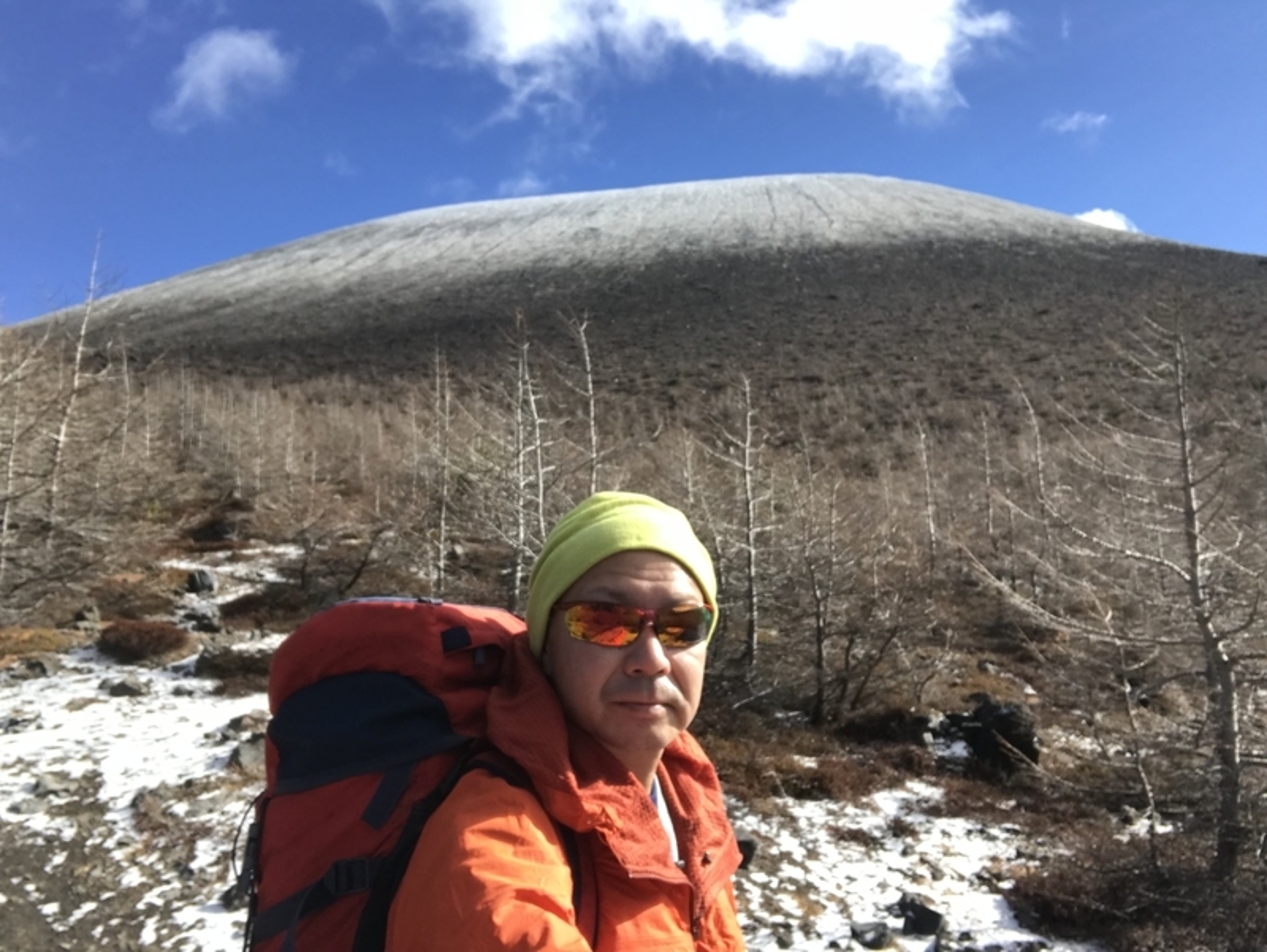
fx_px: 1172
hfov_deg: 56.8
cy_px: 476
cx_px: 634
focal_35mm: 32
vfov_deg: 44.2
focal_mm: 2.87
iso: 25
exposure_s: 1/653
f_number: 2.2
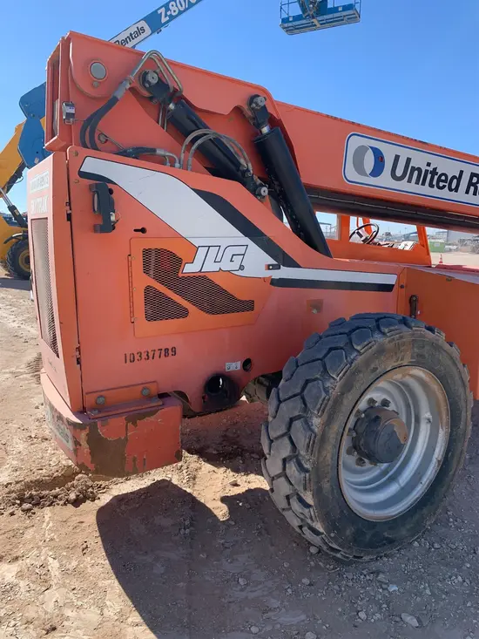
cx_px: 240
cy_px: 320
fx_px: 480
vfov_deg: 67.3
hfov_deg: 53.1
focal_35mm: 26
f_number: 1.8
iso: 25
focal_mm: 4.25
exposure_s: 1/1190
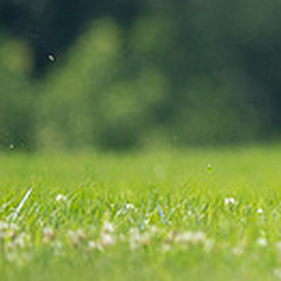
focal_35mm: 2259
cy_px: 16
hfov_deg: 0.8
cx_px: 547
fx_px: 20747
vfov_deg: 0.8
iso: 2000
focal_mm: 600
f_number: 6.3
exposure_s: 1/4000
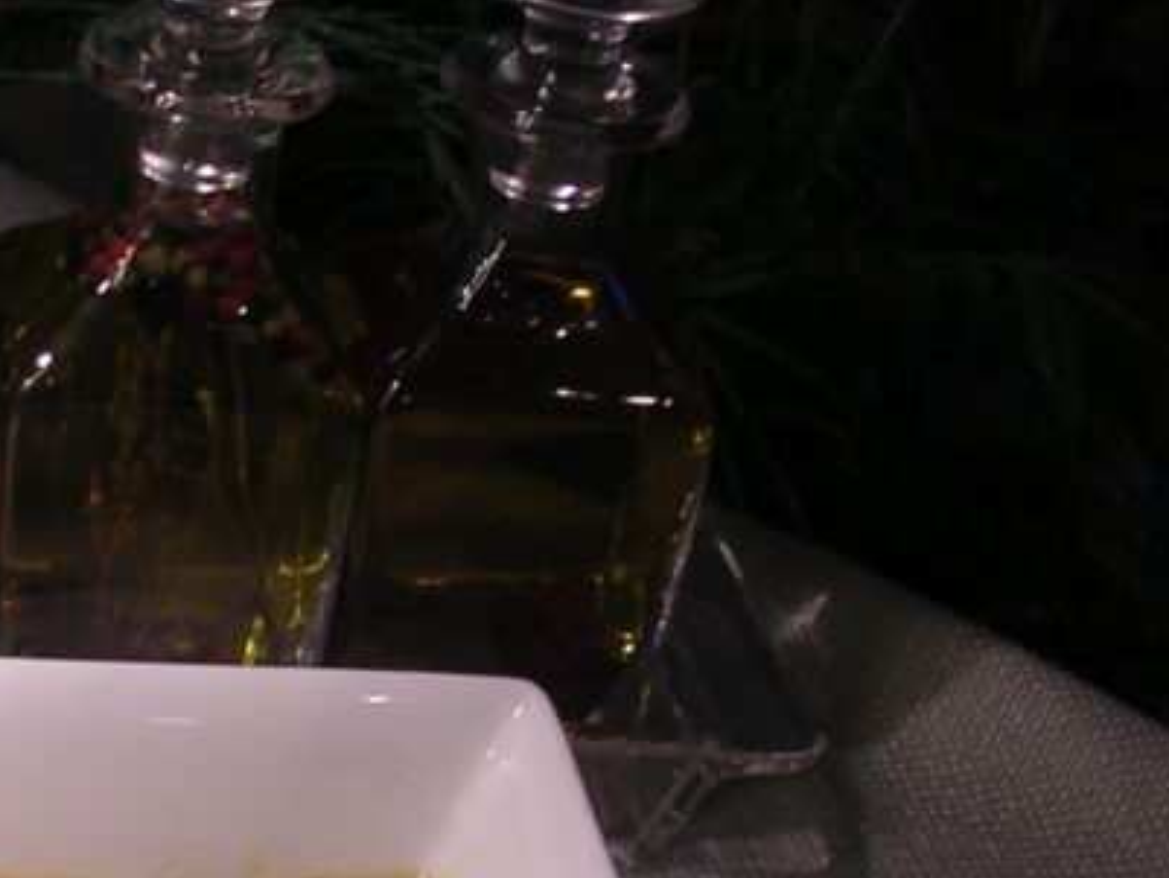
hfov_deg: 19.6
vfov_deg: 15.1
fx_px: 3277
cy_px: 788
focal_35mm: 97
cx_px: -26
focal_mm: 5.8
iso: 100
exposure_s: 1/45.1
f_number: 2.8
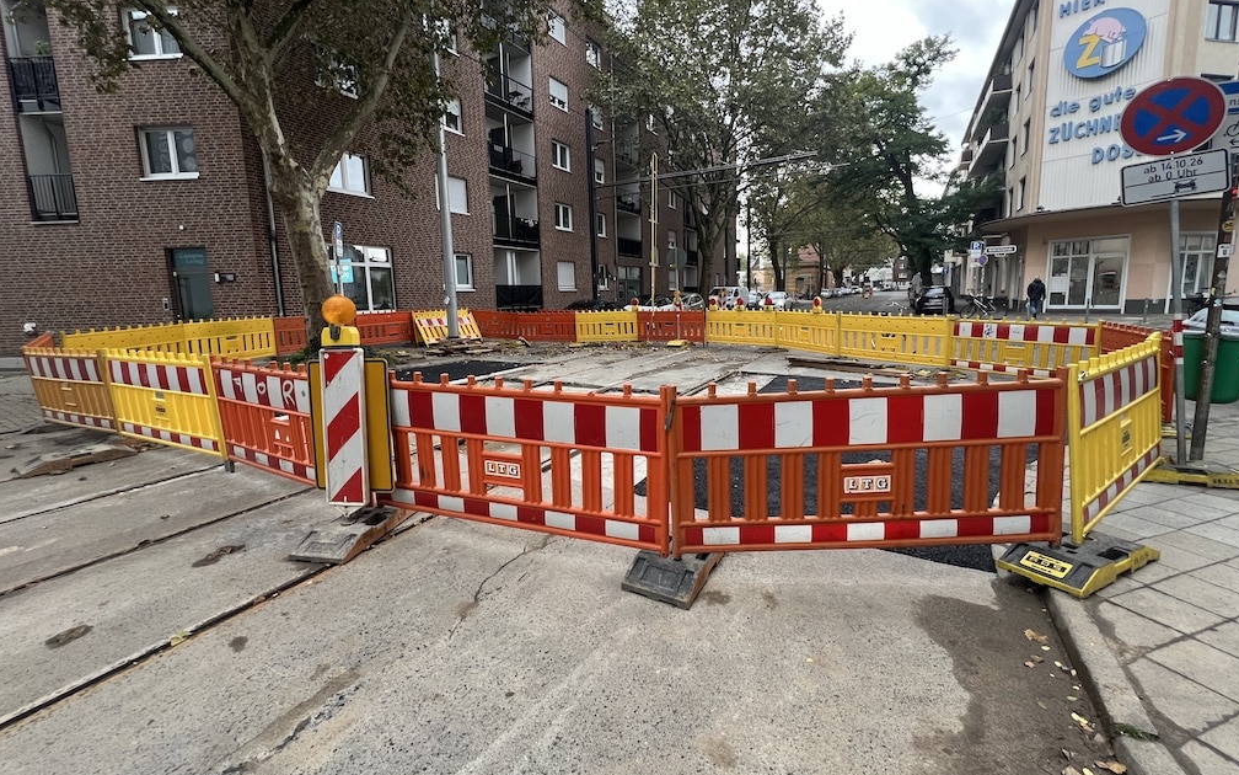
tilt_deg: -7.5
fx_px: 473
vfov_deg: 78.5
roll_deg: +1.1
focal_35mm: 14
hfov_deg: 105.3
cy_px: 360
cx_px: 626
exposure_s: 1/99
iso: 160
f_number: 1.8
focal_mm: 1.57
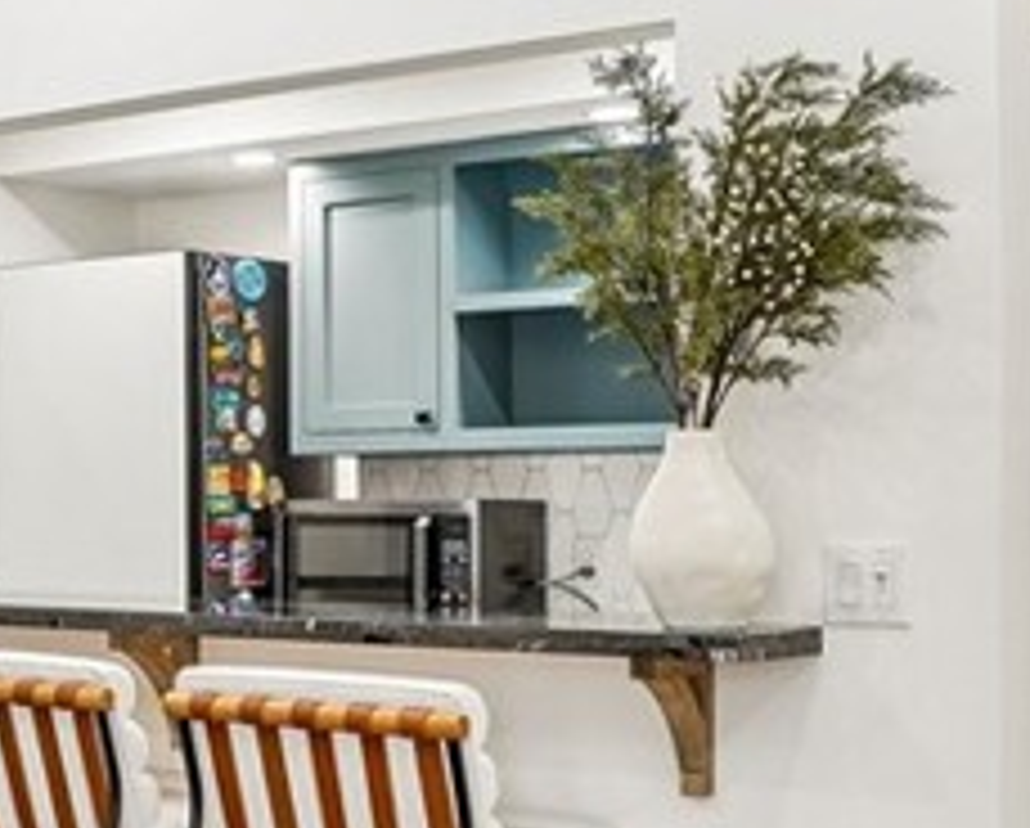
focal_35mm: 67
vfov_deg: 22.7
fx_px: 2046
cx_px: -310
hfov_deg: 24.6
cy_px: 598
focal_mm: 16
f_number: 8
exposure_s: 1/13
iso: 400
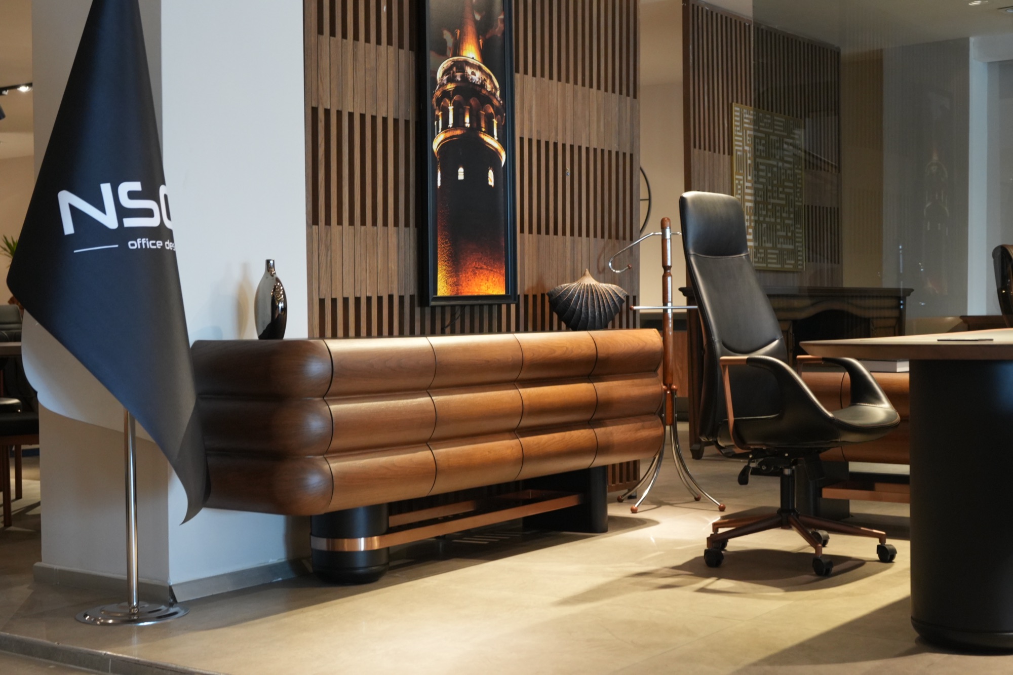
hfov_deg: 37.9
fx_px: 1477
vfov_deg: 25.7
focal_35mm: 52
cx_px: 506
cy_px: 338
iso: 1600
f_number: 4
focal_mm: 35
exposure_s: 1/80
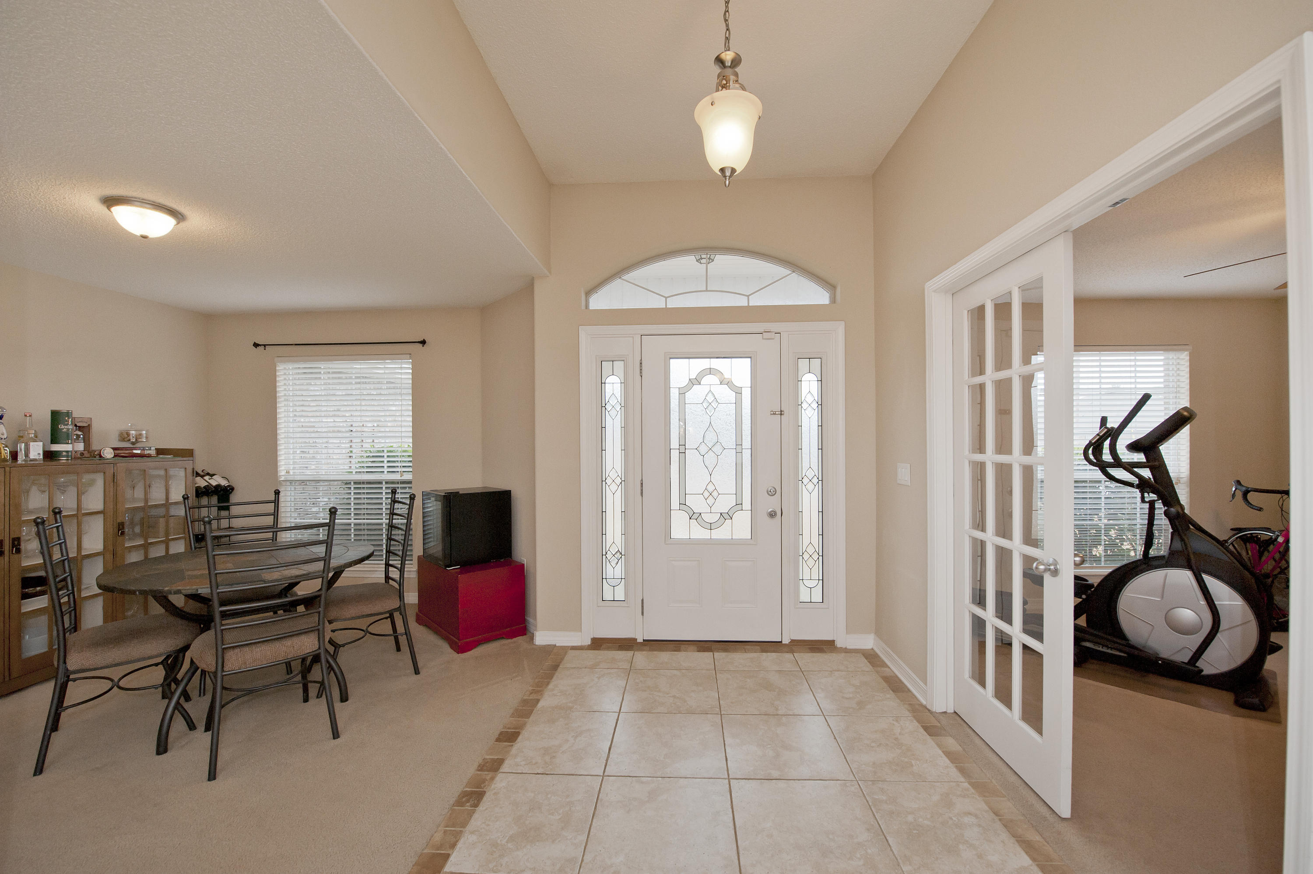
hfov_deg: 104.3
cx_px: 656
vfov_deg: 81.1
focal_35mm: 14
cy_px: 437
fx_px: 510
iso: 640
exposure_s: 1/160
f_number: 5.6
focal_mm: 14
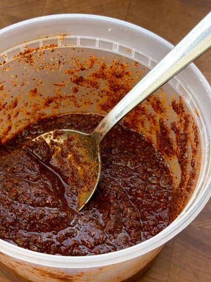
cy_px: 115
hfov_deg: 17.5
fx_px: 682
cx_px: 77
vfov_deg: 23.2
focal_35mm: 84
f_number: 1.78
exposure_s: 1/527
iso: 100
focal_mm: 6.76
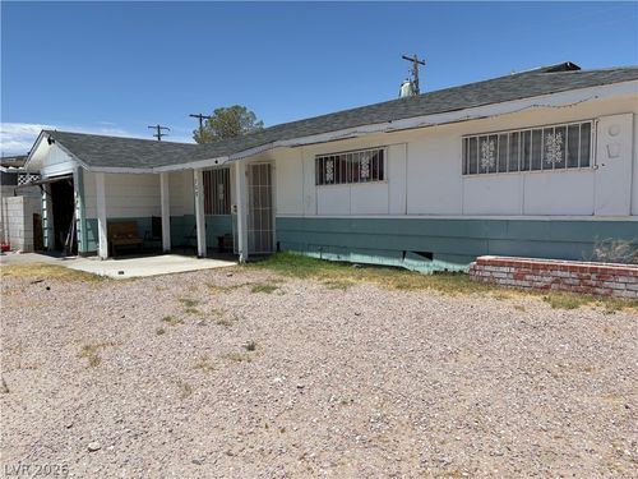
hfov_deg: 67.3
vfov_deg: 53.1
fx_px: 479
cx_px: 319
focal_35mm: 26
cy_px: 240
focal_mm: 5.96
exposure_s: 1/6993
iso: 50
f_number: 1.6
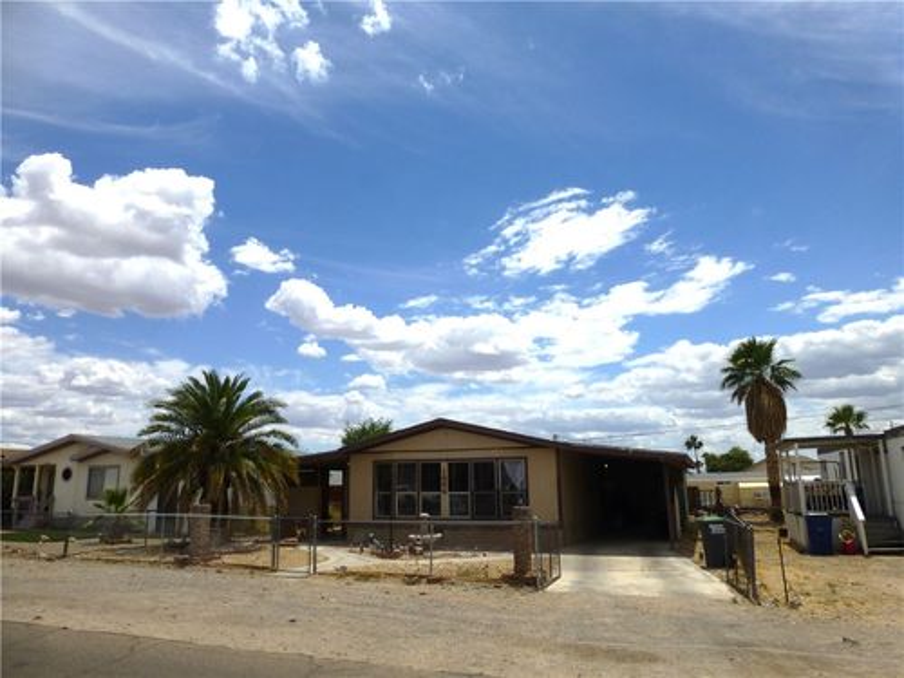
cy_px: 339
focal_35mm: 24
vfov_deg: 56.8
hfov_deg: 71.6
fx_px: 627
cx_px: 452
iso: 100
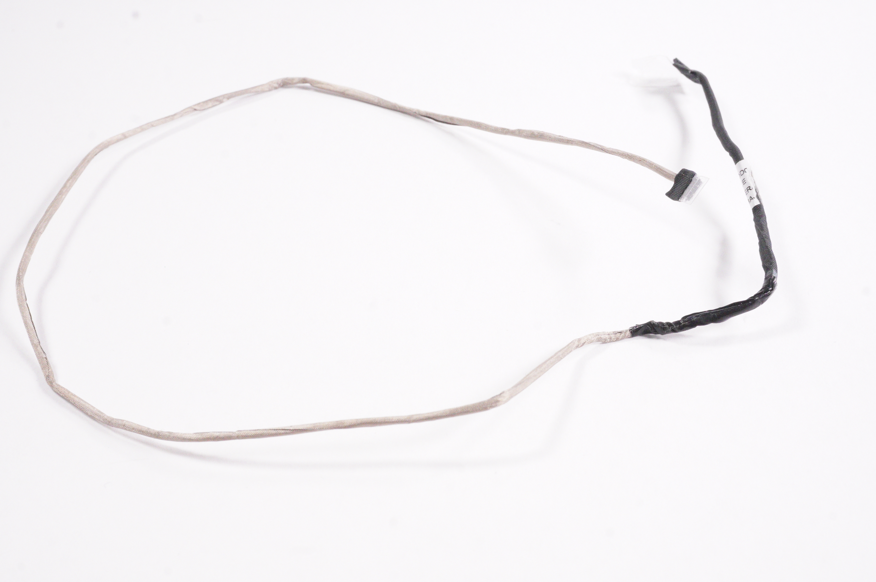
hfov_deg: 41.1
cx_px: 438
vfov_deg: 28.0
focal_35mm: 48
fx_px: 1167
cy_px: 291
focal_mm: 32
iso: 6400
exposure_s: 1/250
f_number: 16
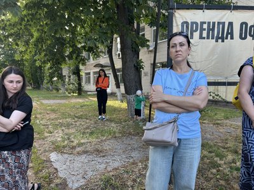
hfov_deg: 67.3
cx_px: 127
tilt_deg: -3.6
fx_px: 191
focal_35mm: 26
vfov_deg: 53.1
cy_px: 95
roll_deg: +0.3
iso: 40
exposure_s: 1/164
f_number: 1.5
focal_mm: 5.7
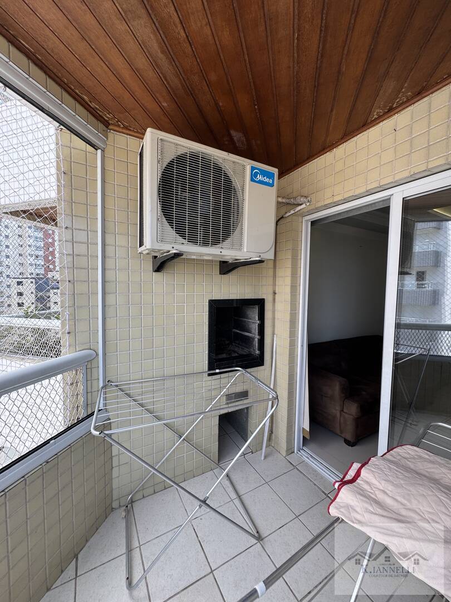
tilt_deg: -3.9
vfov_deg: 102.1
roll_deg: +0.0
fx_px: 243
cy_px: 301
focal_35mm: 14
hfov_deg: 85.7
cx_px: 226
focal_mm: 2.22
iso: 40
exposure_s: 1/200
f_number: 2.2
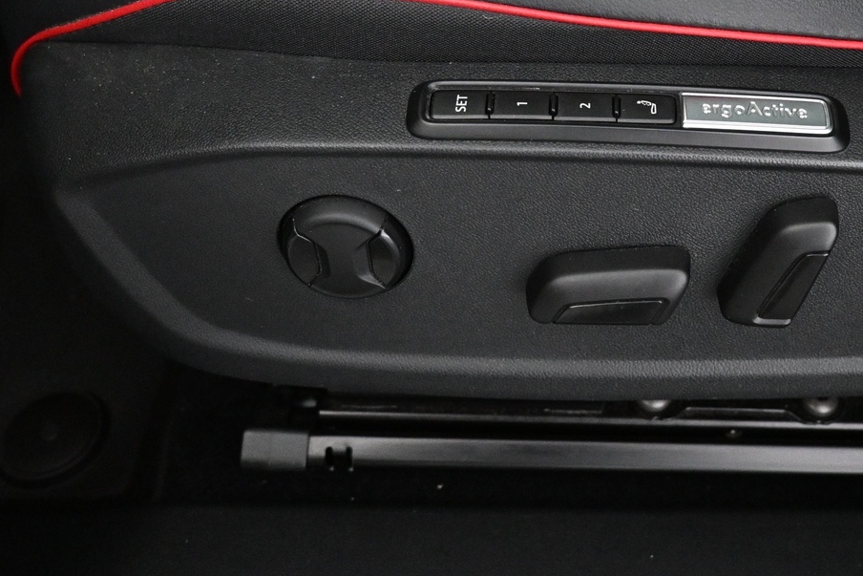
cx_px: 595
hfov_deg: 44.6
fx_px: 1031
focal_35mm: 43
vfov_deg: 30.5
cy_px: 117
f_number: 3.5
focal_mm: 16
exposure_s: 1/40
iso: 4000
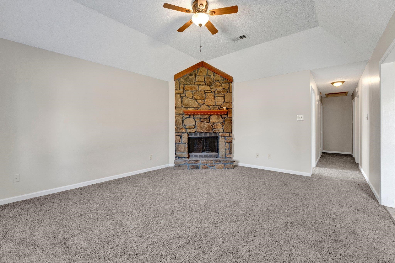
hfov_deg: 100.0
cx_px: 198
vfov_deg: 76.9
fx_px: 166
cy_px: 132
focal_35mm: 15
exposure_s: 1/15
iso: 1000
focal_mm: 15.1
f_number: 8
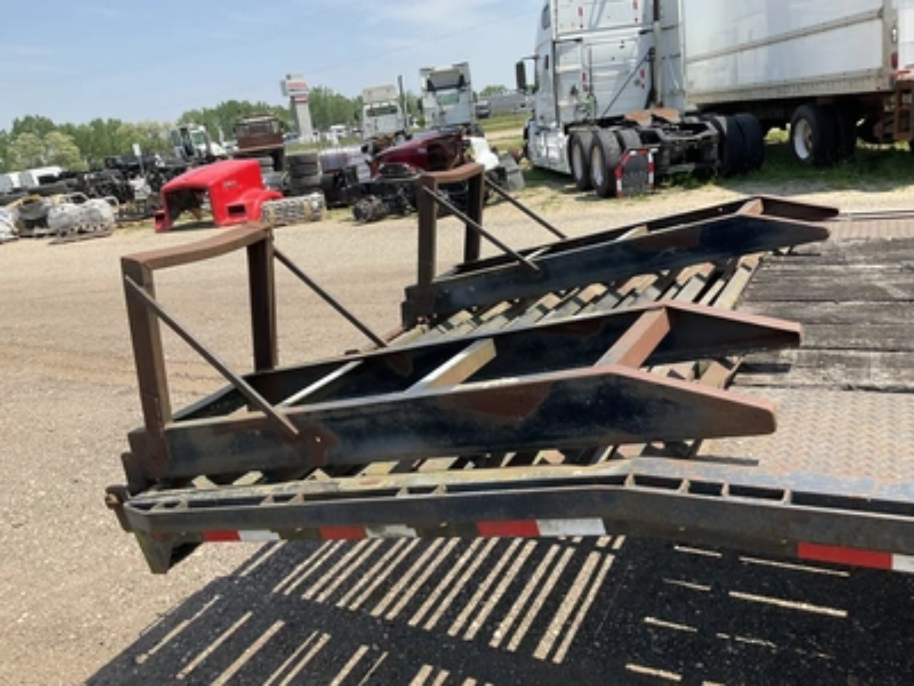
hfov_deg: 61.7
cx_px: 457
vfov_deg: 48.2
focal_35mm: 29
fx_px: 766
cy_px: 343
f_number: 1.8
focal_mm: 3
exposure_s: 1/1076
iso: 25
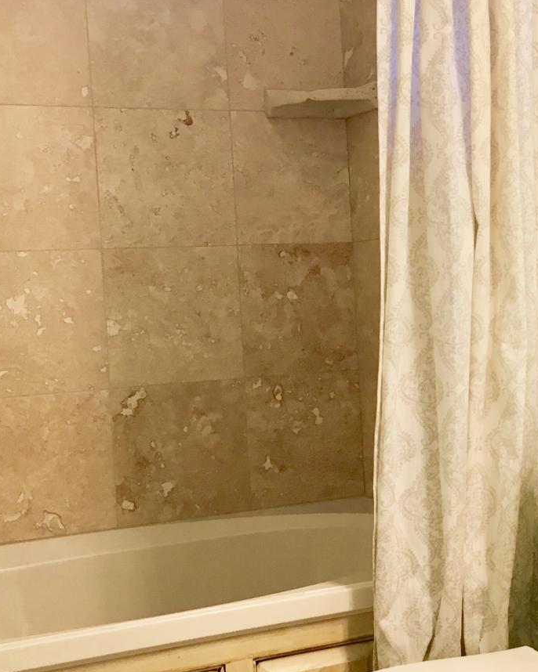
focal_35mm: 66
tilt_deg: -2.1
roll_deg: +3.0
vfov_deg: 28.7
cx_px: 458
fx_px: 1314
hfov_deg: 22.7
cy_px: 341
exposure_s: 1/30
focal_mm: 4.15
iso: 64
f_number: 2.2
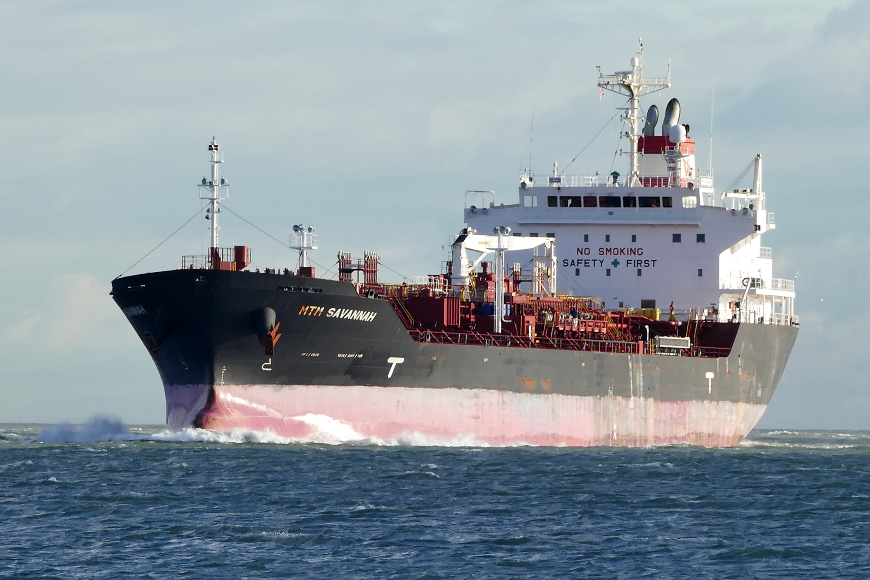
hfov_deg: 2.6
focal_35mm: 800
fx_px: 19332
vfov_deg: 1.7
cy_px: 290
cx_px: 435
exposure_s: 1/400
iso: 125
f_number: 5.6
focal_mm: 146
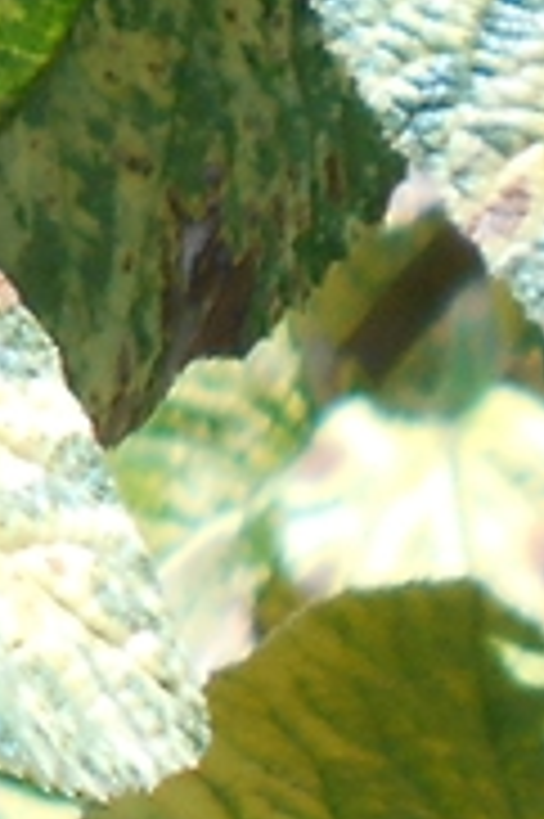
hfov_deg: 6.3
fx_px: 3997
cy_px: -562
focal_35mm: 176
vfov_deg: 11.0
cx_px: -1645
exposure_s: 1/400
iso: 80
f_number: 3.4
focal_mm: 5.1
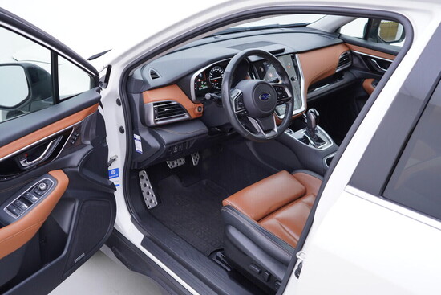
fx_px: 441
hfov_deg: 53.1
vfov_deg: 36.9
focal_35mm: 36
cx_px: 220
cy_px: 148
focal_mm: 24
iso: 125
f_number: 2.8
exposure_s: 1/40
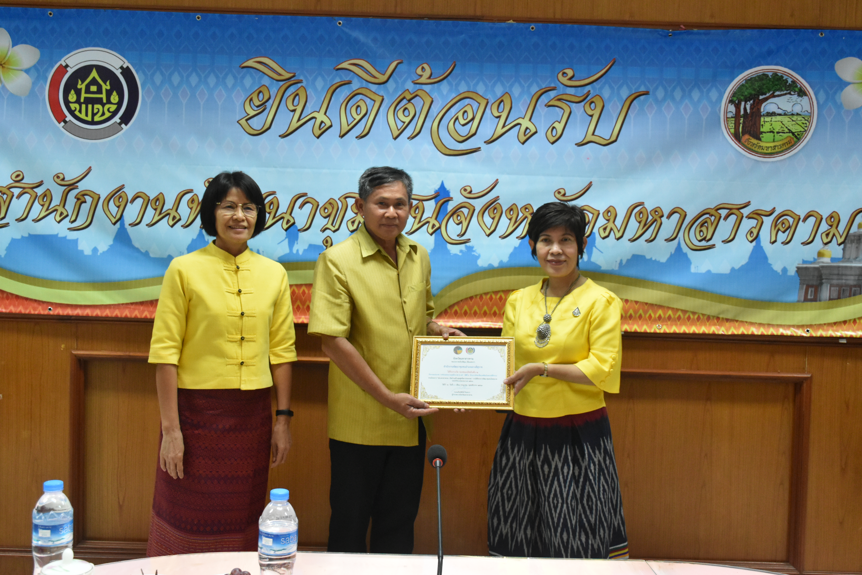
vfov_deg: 36.9
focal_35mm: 36
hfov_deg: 53.1
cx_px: 431
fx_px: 862
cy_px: 288
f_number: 5.6
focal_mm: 24
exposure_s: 1/125
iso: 3200
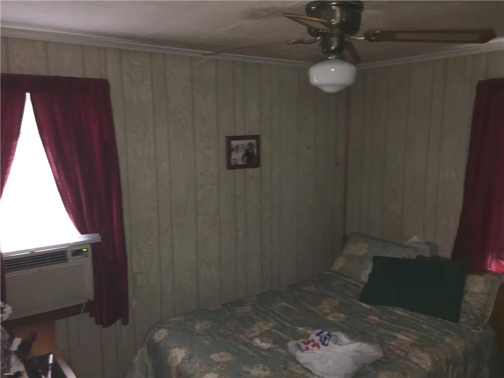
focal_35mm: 29
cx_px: 252
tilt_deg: -6.9
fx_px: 422
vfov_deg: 48.2
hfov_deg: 61.7
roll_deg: +1.0
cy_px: 189
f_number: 2.2
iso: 125
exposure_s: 1/16
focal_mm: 4.15
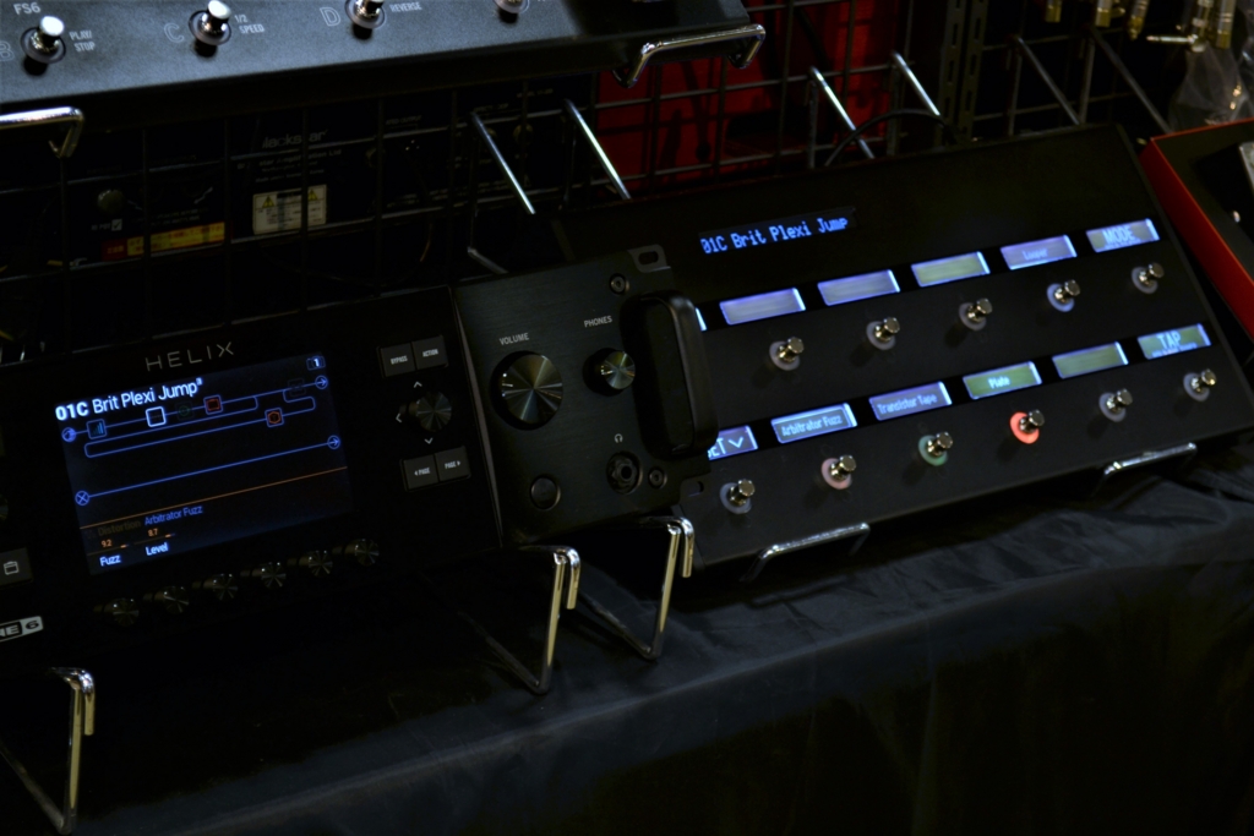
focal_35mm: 78
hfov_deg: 26.0
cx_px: 627
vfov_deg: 17.5
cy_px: 418
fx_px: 2717
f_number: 5.6
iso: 100
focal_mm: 52
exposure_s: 1/10
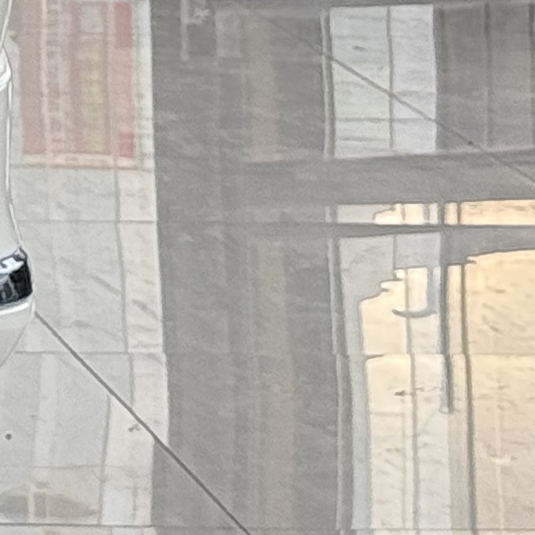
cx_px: -1187
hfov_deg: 5.4
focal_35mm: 299
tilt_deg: -0.8
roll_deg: +0.6
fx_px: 5228
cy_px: -619
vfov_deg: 5.7
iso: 64
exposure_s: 1/390
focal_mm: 6.76
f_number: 1.78
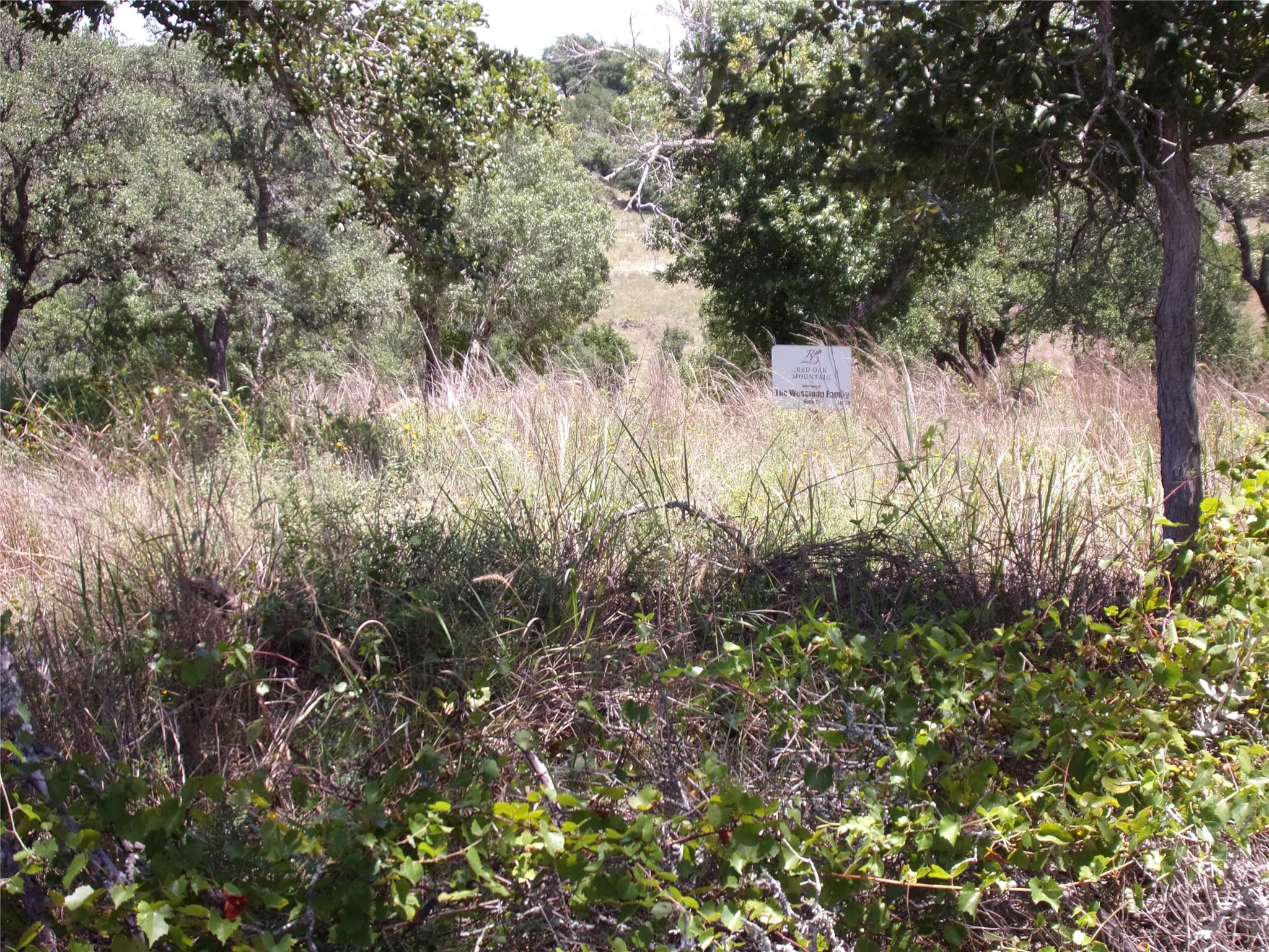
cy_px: 476
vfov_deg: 27.0
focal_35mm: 54
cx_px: 634
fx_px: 1980
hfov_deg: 35.5
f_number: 4.3
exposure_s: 1/200
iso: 80
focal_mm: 9.8
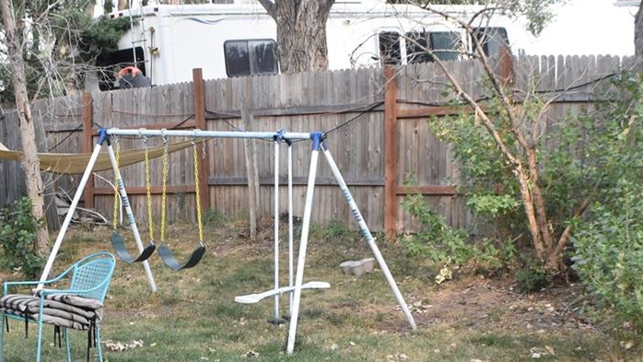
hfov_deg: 21.9
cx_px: 234
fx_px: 1658
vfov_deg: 12.3
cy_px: 346
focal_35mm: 97
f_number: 6.3
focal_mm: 27
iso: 400
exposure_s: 1/160
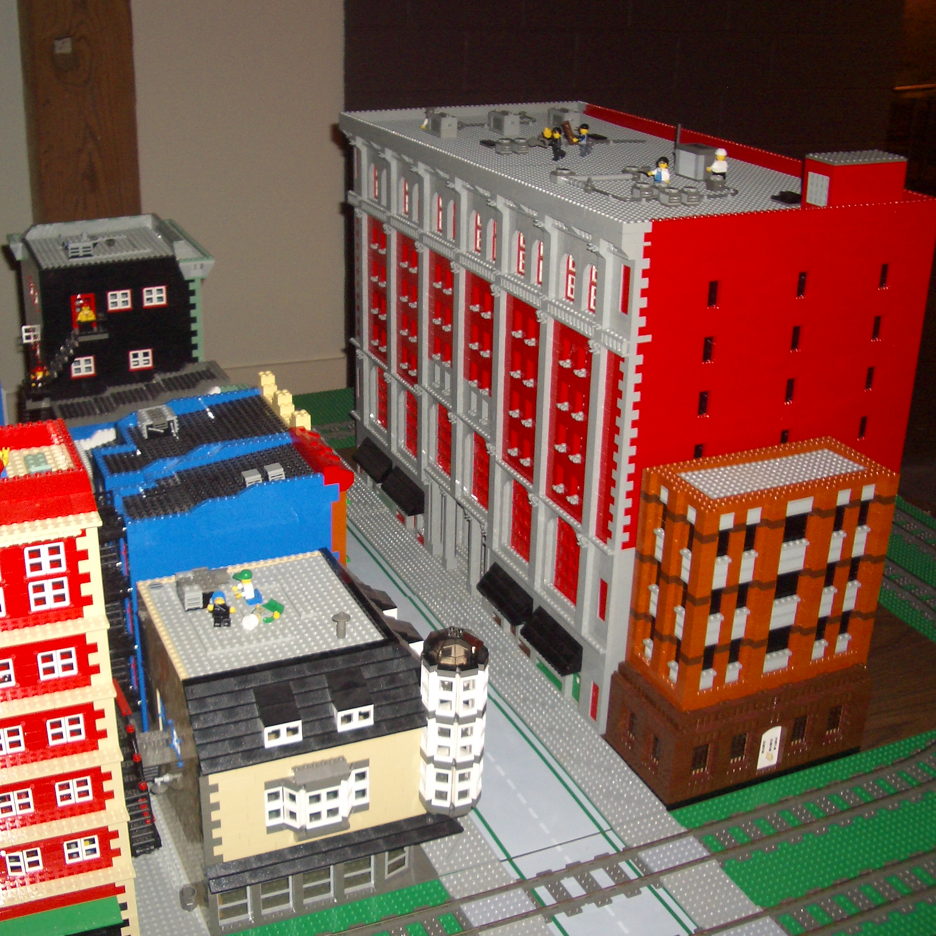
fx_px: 1285
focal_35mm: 42
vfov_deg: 40.0
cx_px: 403
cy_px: 469
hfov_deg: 39.9
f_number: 2.6
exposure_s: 1/60
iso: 100
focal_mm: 5.8
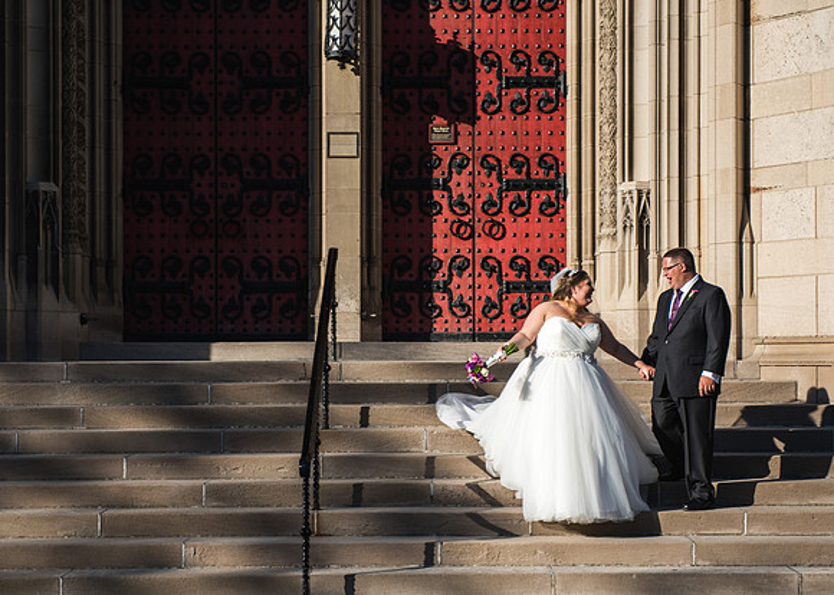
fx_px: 1945
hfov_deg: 24.2
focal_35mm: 82
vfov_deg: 17.4
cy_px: 326
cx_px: 432
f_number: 2.8
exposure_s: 1/4000
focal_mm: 70
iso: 220
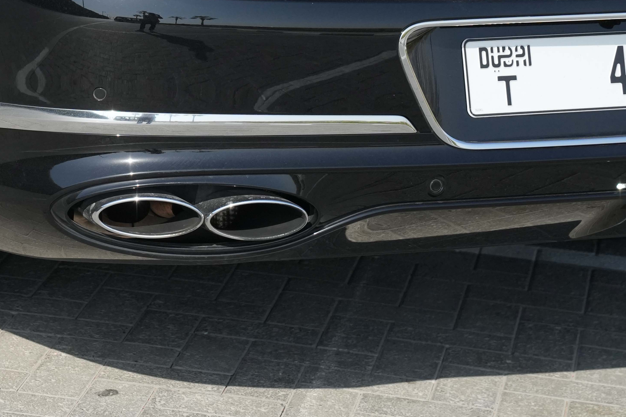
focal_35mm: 169
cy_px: -71
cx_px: 5
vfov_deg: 8.1
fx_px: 2938
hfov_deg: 12.0
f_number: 5.6
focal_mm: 70
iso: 1600
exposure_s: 1/8000
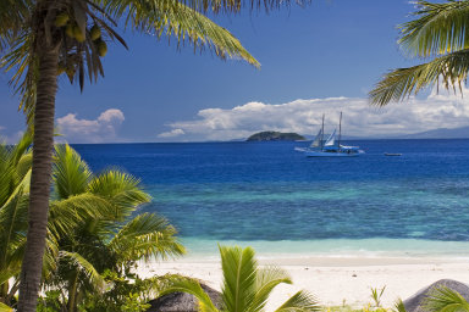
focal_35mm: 67
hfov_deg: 29.7
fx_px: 873
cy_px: 160
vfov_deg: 20.3
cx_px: 332
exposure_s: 1/45
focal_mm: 28
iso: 100
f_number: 11
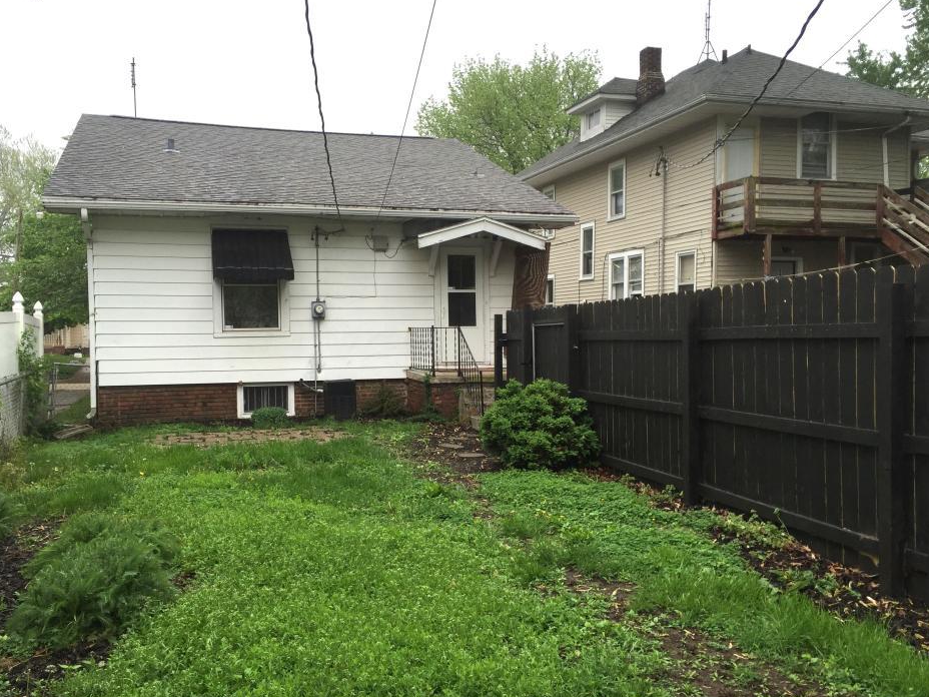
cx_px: 428
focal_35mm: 32
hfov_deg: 56.8
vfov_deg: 44.1
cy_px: 371
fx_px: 859
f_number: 2.2
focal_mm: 4.15
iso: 32
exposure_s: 1/380
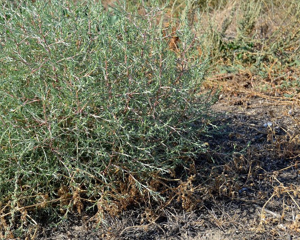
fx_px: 559
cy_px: 107
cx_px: 78
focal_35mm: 63
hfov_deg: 29.6
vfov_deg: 24.2
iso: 100
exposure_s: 1/125
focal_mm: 30
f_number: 8
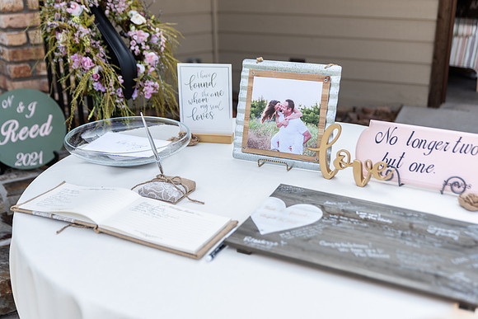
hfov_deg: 43.6
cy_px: 160
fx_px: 598
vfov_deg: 29.9
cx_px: 239
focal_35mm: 45
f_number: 2.8
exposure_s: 1/250
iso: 50
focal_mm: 45
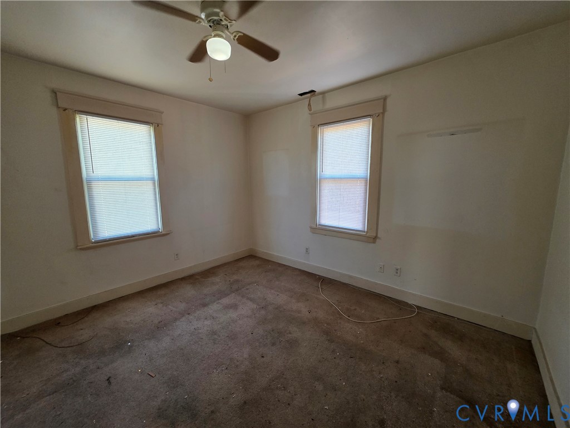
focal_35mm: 13
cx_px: 285
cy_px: 214
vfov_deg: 89.9
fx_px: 214
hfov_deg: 106.2
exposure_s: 1/100
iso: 320
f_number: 1.9
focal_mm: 2.2
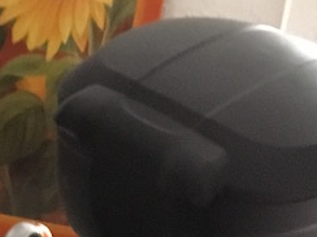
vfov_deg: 9.1
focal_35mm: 152
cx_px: -382
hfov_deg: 11.3
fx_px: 1392
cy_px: 486
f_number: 2.2
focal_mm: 4.15
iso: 500
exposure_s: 1/17
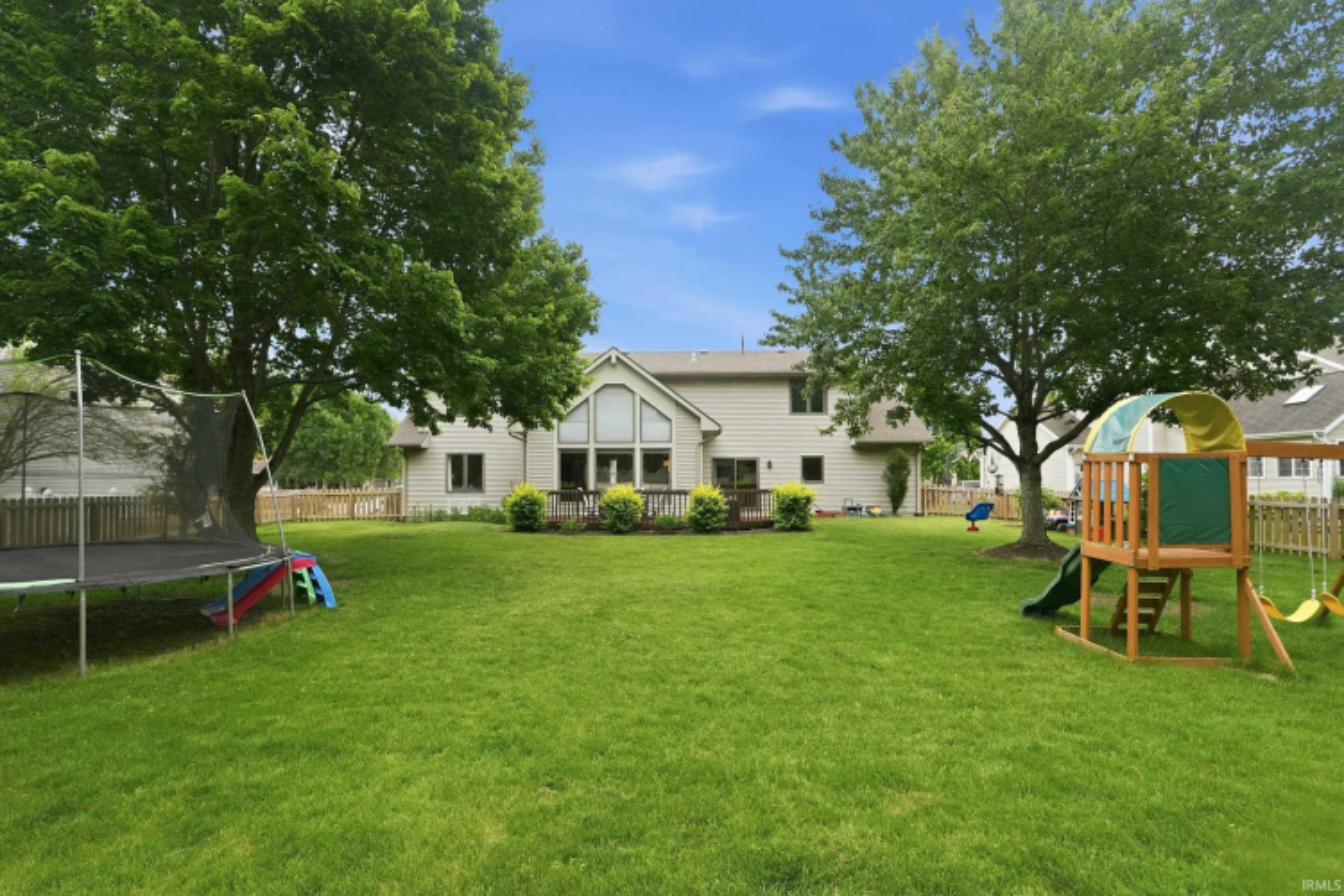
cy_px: 448
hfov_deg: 95.0
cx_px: 672
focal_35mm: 16
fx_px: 616
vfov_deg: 72.1
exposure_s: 1/400
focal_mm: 11
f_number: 3.5
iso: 200
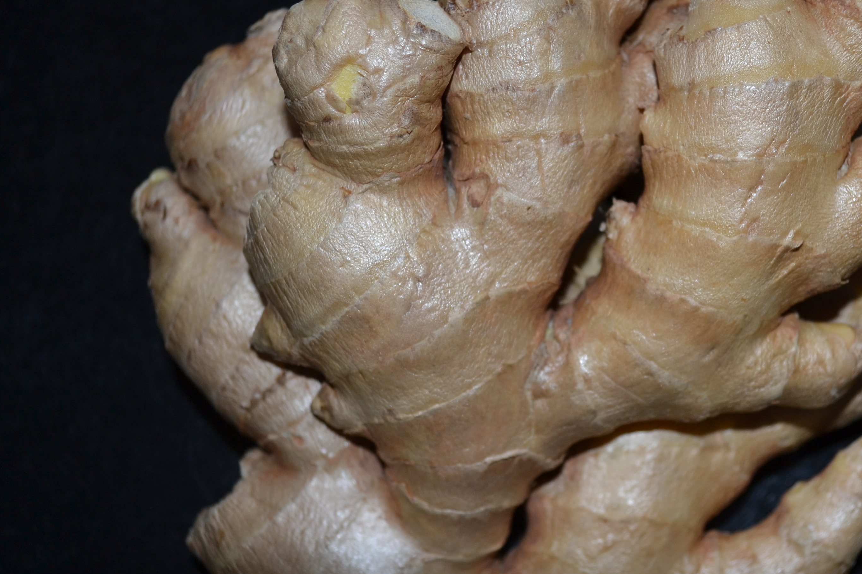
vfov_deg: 24.2
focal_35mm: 56
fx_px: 1341
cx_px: 547
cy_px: 268
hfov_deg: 35.4
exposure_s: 1/60
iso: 160
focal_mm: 22
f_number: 4
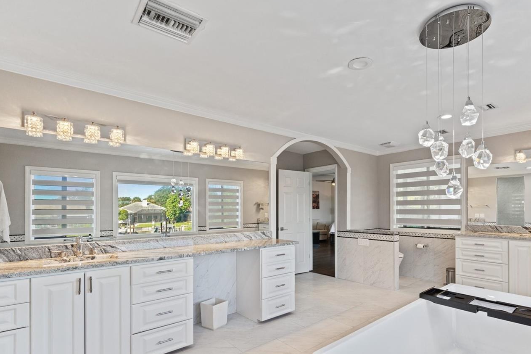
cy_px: 206
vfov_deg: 64.2
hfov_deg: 86.3
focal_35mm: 19
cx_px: 306
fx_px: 280
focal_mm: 15
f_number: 7.1
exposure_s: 1/13
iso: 160
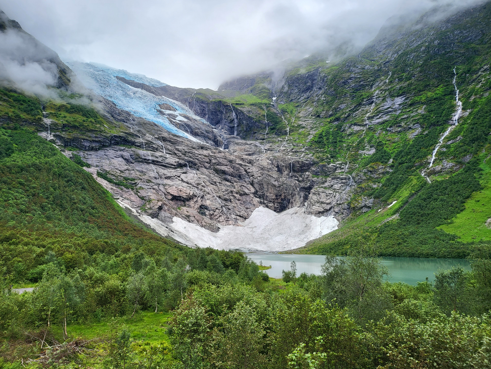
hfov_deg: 69.4
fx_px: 355
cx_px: 245
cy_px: 179
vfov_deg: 54.9
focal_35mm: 25
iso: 40
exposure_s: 1/927
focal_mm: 5
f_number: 1.8
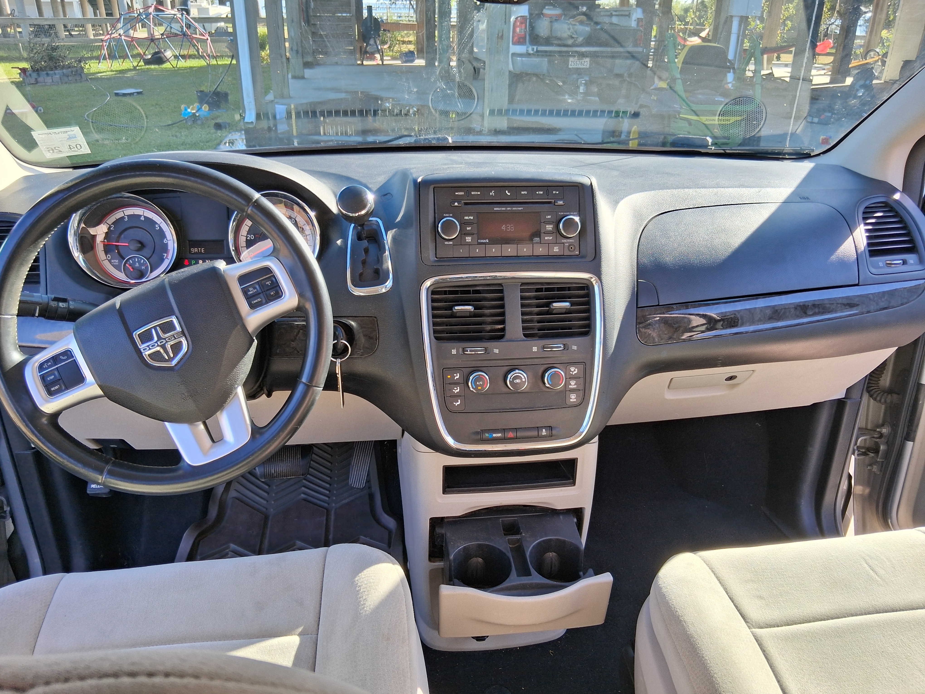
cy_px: 347
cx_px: 462
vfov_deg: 53.1
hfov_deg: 67.3
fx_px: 695
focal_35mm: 26
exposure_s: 1/120
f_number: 1.8
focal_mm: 3.98
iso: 32
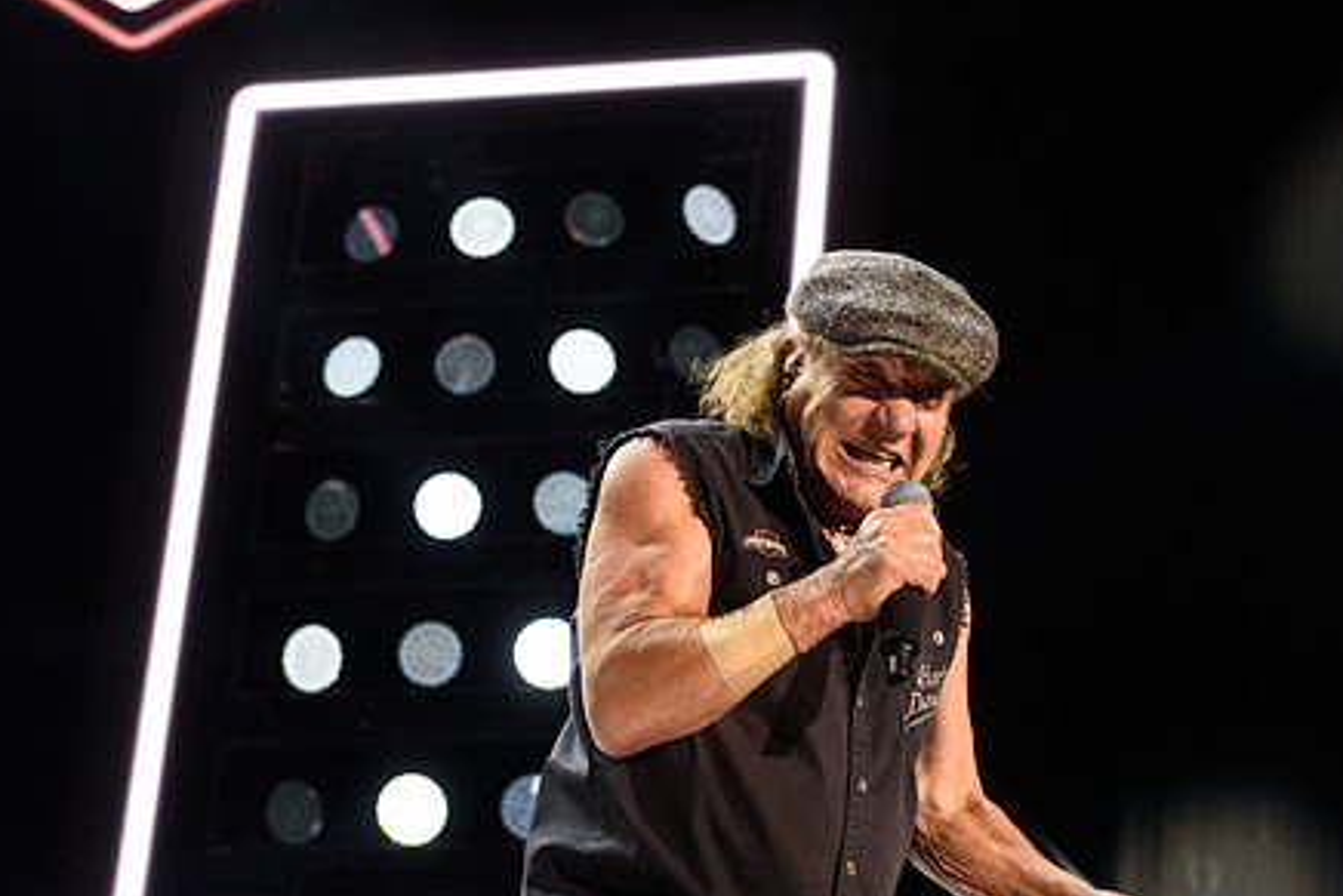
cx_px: 865
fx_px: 3582
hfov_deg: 21.2
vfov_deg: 14.3
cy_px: 362
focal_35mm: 96
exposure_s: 1/500
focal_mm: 56
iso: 2500
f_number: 4
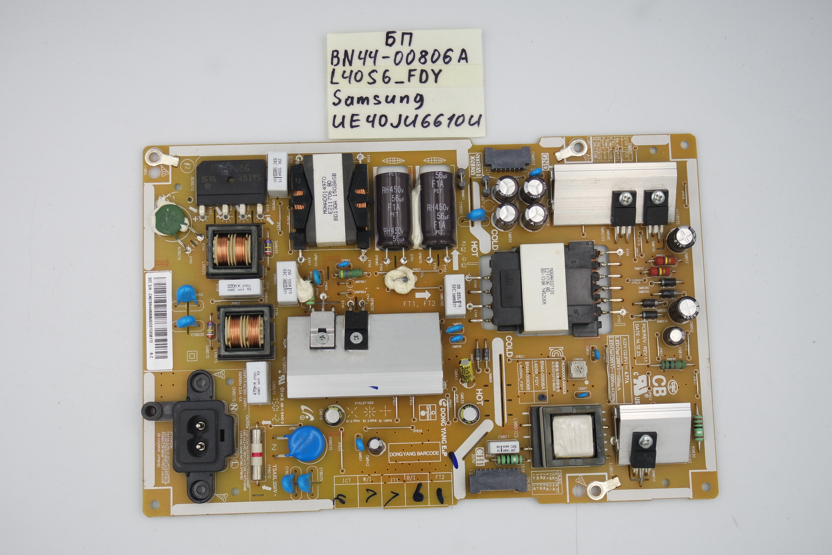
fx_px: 1179
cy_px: 278
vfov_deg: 26.5
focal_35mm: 51
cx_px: 416
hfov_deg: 38.9
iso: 160
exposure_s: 1/125
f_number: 5
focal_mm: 19
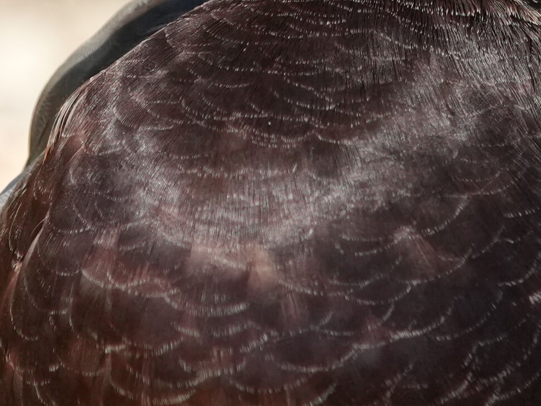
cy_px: 178
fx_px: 40072
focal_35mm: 2564
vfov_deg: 0.6
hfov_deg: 0.8
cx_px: 379
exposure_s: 1/2000
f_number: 4.5
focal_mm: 400
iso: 1600
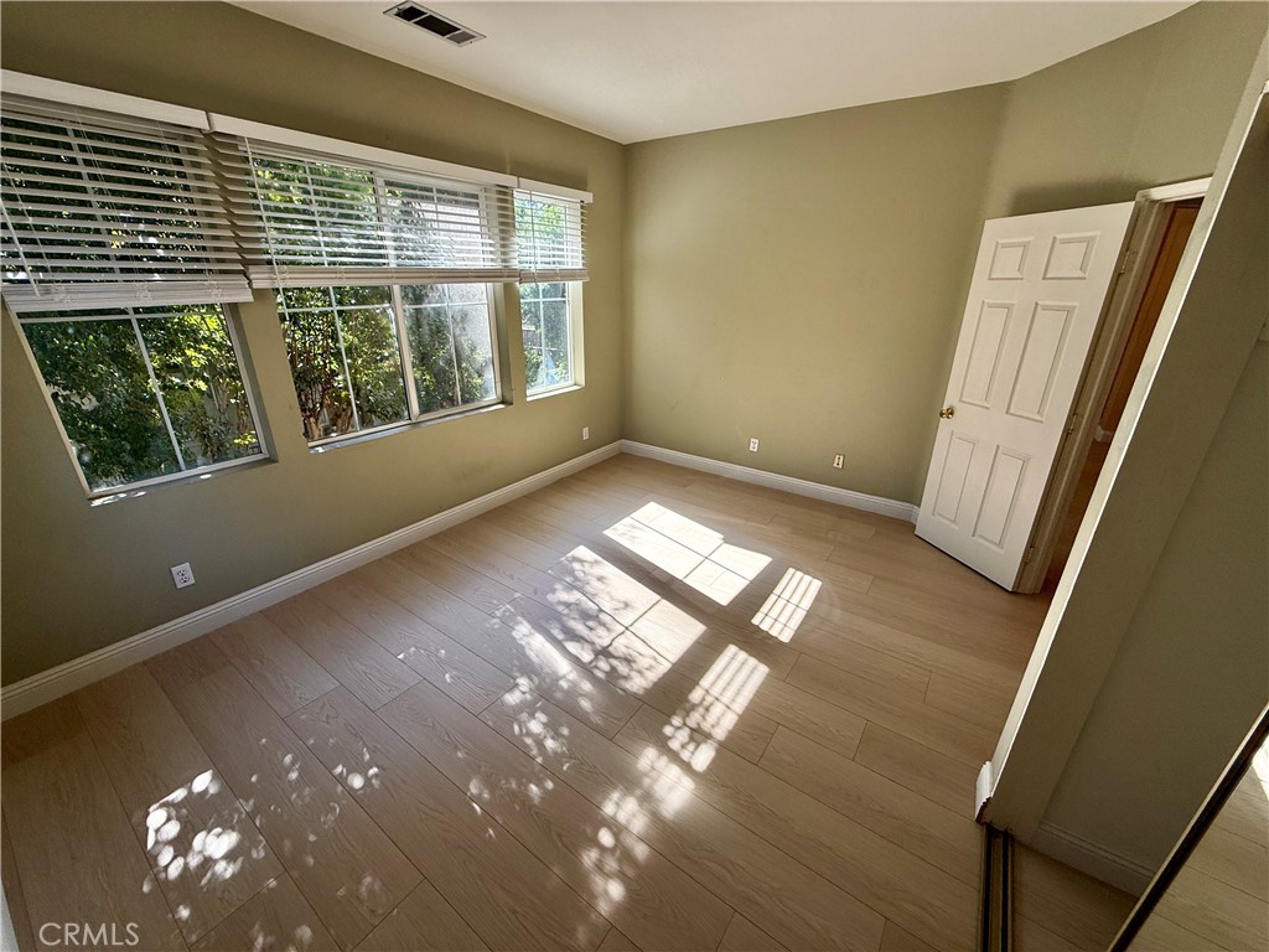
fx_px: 513
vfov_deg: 85.7
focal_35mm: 14
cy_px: 476
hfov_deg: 102.1
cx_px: 634
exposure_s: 1/257
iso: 64
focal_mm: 2.22
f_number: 2.2
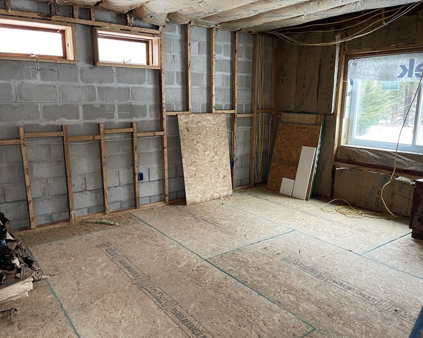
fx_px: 350
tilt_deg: -14.3
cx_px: 213
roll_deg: +0.1
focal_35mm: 28
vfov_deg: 51.5
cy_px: 174
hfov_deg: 62.2
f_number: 1.6
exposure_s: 1/60
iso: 500
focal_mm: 5.1
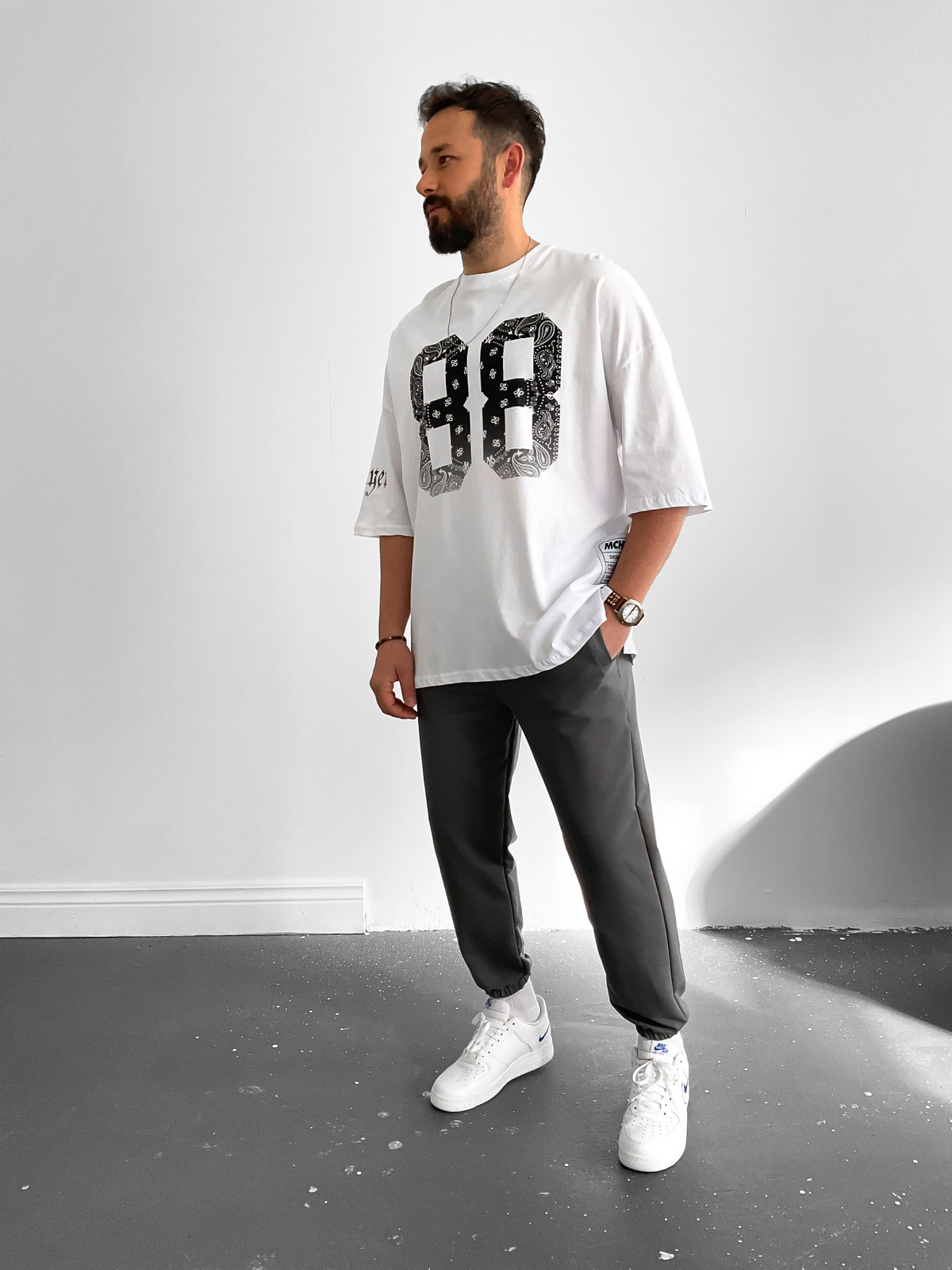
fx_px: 1063
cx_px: 476
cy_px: 635
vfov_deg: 61.7
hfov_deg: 48.2
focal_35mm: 29
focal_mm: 3
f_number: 1.8
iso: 64
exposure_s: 1/90
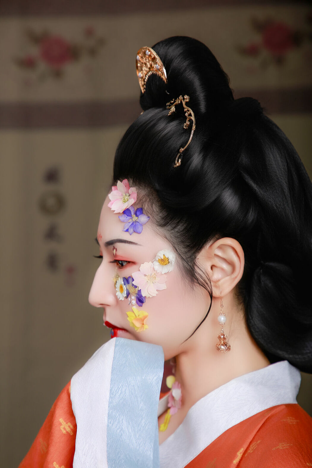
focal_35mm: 103
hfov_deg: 13.3
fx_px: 1339
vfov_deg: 19.8
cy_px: 234
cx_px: 156
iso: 100
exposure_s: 1/160
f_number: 6.3
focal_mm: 105
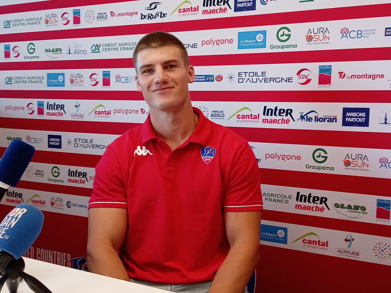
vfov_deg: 45.4
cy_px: 146
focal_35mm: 31
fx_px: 350
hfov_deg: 58.4
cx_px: 196
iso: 100
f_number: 1.8
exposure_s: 1/50
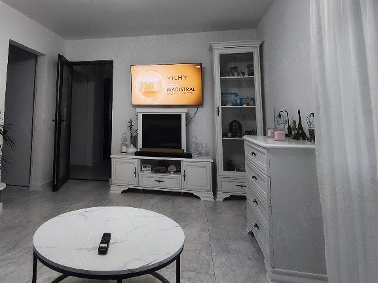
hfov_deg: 65.8
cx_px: 131
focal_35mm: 26
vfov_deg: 51.6
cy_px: 85
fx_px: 284
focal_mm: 1.91
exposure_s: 1/50.3
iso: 64
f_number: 2.2
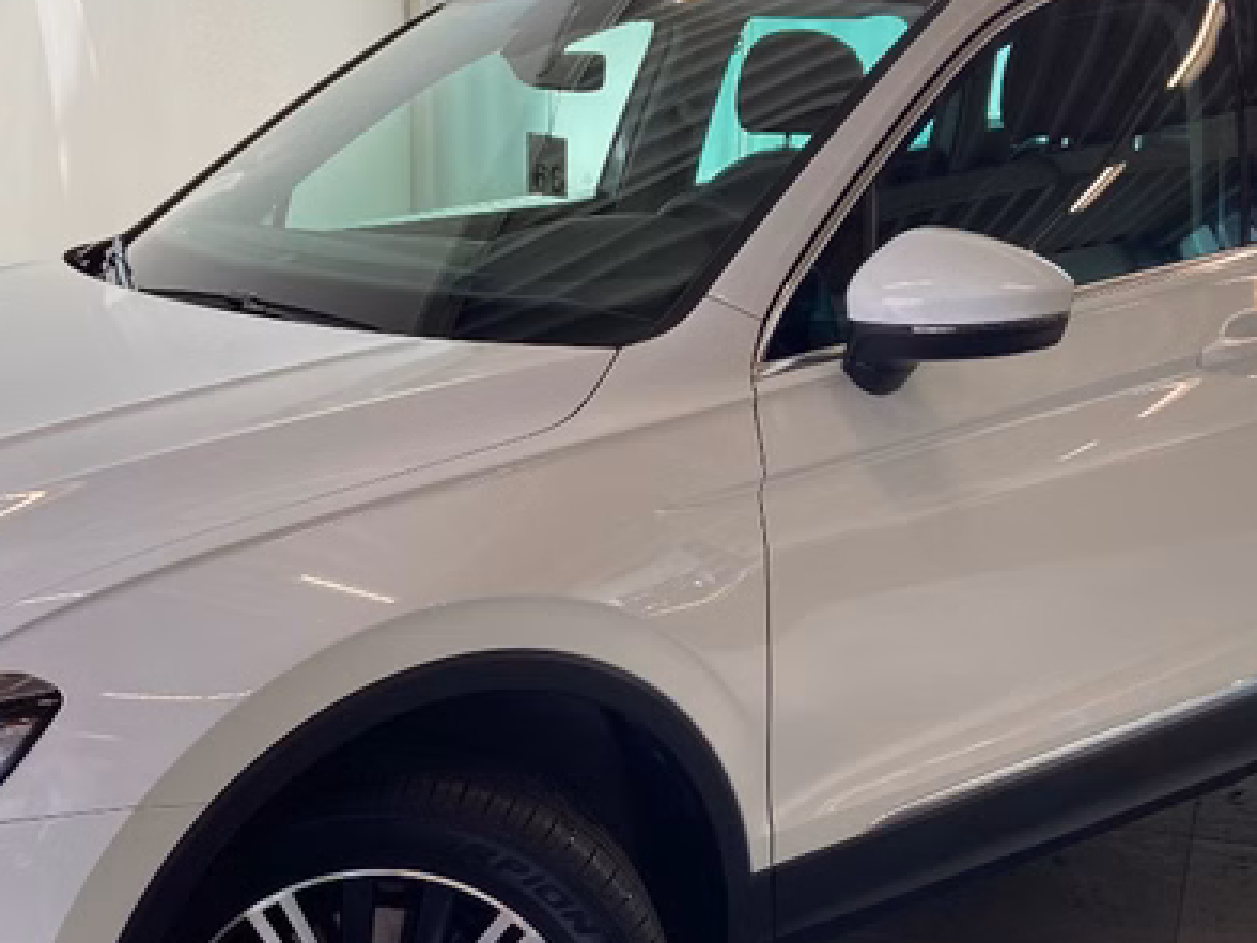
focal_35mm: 53
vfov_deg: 27.3
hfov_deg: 36.1
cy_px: 658
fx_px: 1925
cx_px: 548
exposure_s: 1/141
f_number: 1.8
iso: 32
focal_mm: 4.25
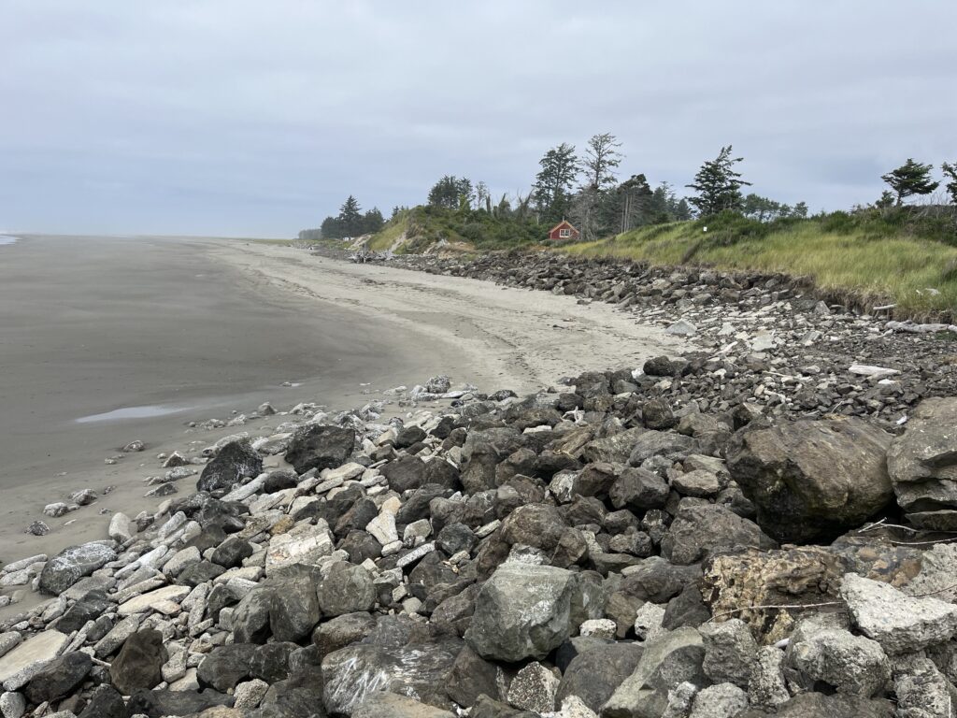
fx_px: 719
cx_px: 478
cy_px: 359
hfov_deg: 67.3
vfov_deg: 53.1
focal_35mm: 26
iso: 50
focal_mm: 5.1
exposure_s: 1/3521
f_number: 1.6
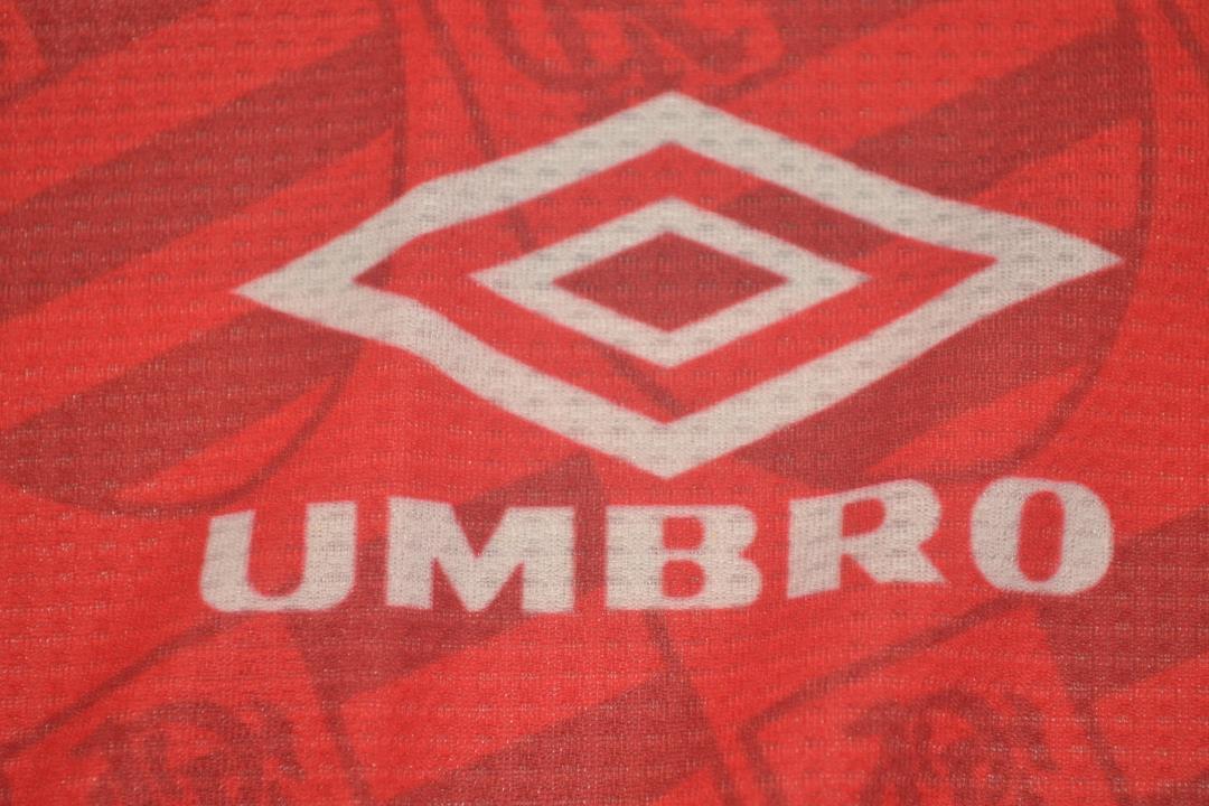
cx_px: 604
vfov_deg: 16.6
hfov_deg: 24.6
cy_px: 403
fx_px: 2770
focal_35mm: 82
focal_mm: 55
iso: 200
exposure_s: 1/60
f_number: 5.6
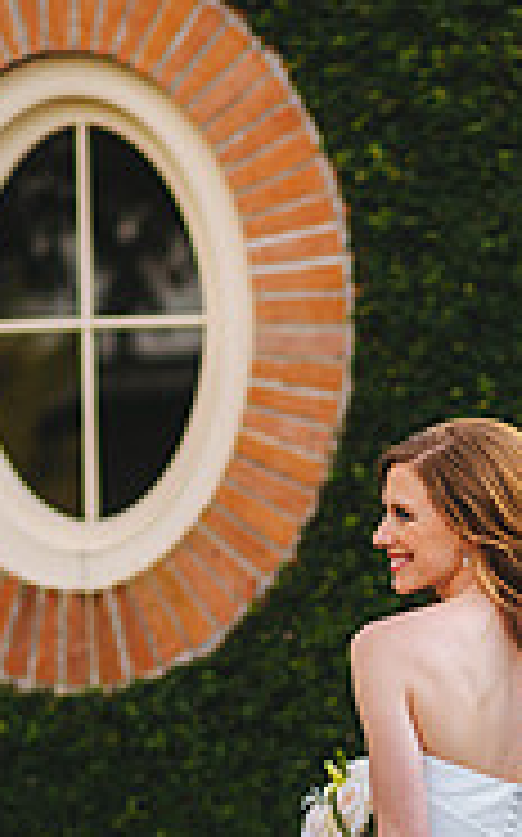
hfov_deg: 6.3
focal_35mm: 209
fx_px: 4765
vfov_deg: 9.9
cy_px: 936
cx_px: 434
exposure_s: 1/640
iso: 100
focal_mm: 85
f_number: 2
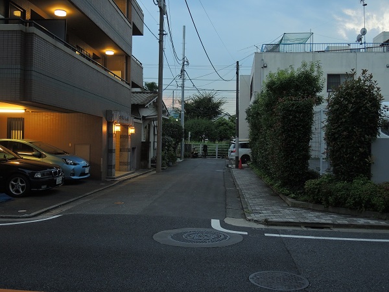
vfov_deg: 40.7
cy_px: 146
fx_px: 393
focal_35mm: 35
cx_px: 194
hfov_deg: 52.6
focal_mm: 7.6
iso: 400
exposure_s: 1/50
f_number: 2.5
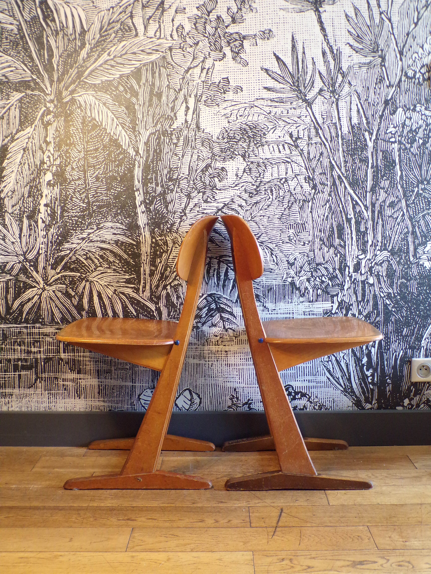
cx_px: 216
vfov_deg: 50.1
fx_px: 614
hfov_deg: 38.7
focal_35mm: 37
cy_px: 287
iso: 318
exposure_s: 1/17
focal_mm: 6.6
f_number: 3.3
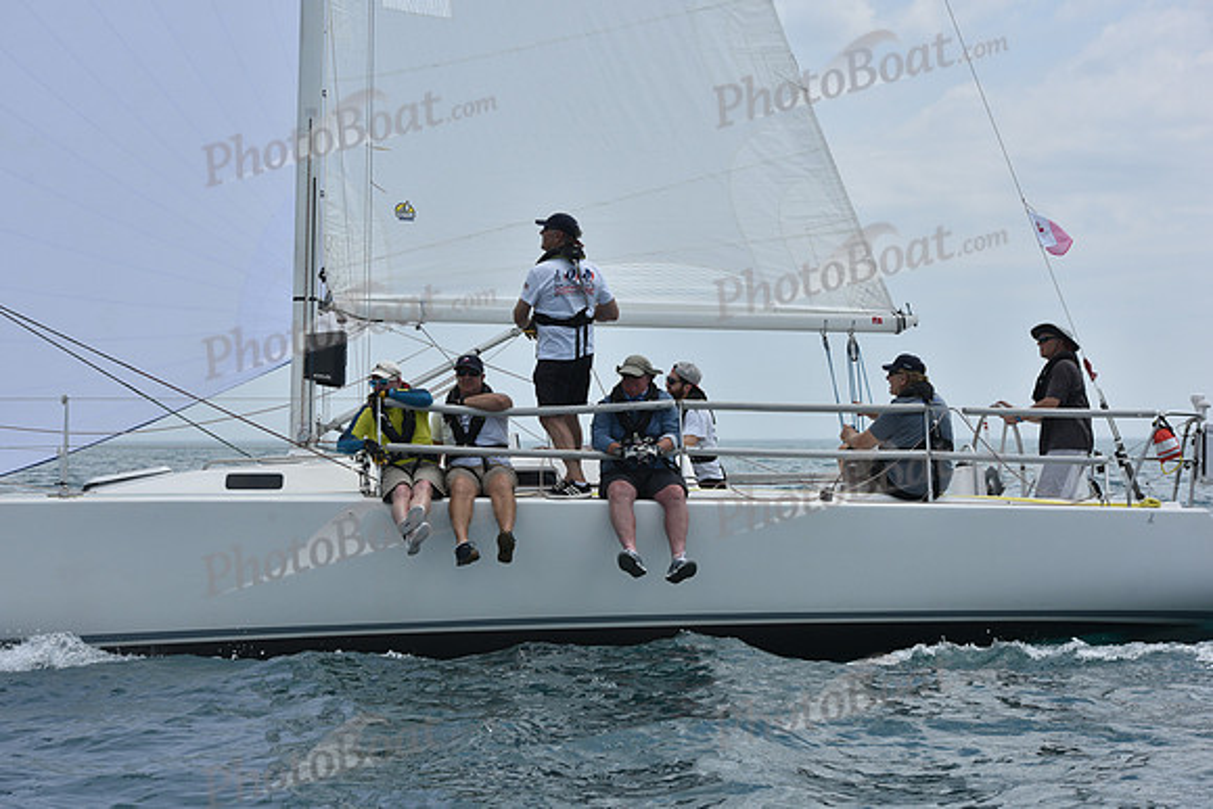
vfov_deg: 15.2
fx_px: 3033
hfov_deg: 22.6
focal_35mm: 90
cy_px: 404
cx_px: 606
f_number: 8
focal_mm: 90
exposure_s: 1/1250
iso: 250
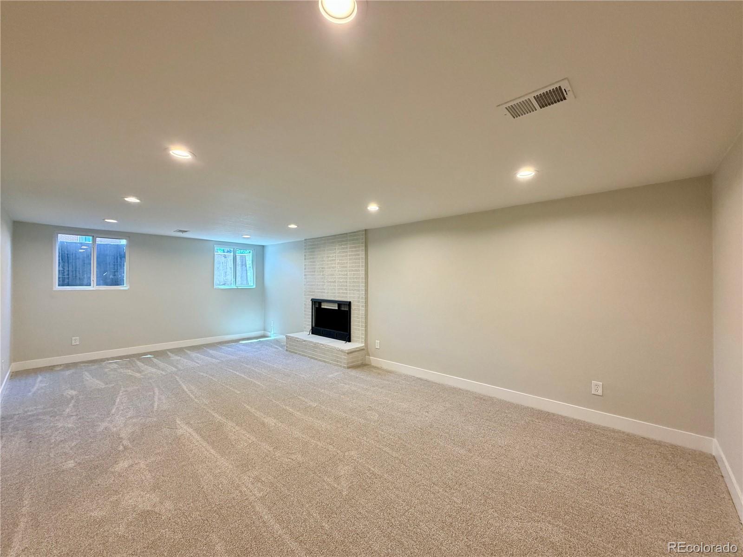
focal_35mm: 14
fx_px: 300
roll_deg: -0.7
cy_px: 278
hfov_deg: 102.1
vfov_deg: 85.7
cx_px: 372
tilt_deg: -0.3
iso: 200
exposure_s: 1/120
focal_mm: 2.22
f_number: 2.2
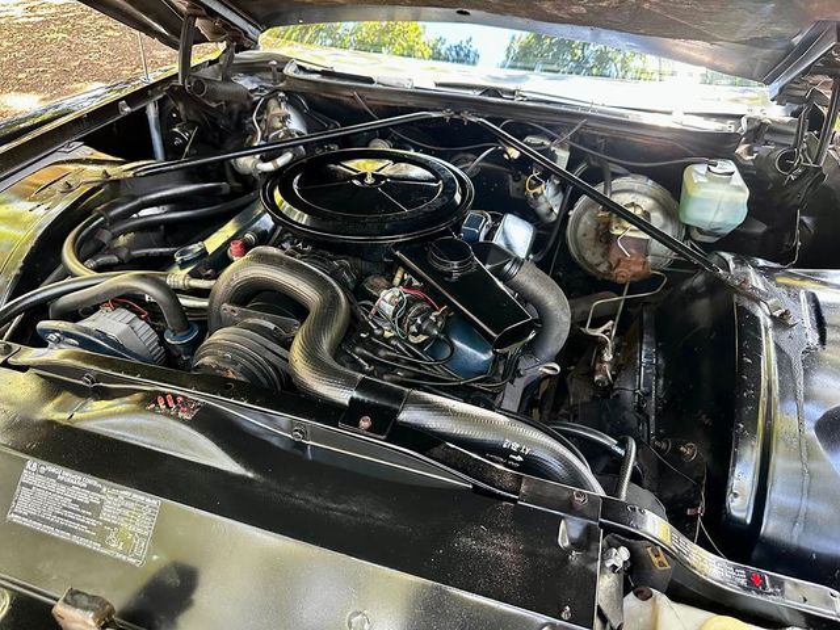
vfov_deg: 56.8
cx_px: 420
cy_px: 315
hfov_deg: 71.6
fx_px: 582
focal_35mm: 24
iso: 640
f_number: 1.78
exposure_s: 1/60
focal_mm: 6.86
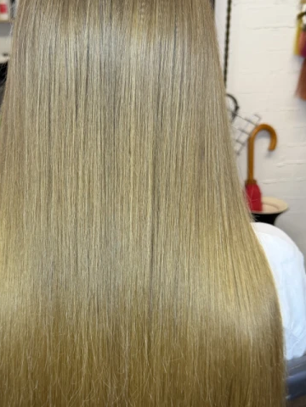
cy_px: 237
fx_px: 471
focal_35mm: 40
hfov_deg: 35.6
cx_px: 99
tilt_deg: -23.5
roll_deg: +1.7
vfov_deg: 46.6
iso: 80
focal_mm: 6.76
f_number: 1.78
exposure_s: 1/100
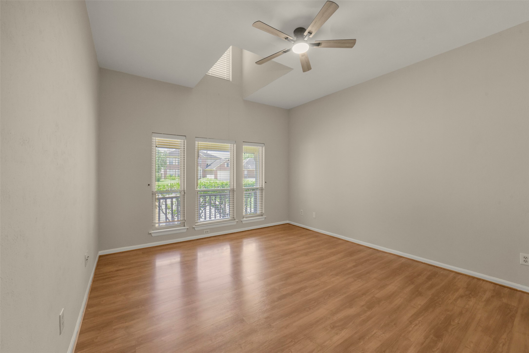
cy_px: 176
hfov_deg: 104.2
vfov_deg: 81.2
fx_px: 206
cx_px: 264
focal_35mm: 14
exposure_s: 1/30
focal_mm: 14
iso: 500
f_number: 11
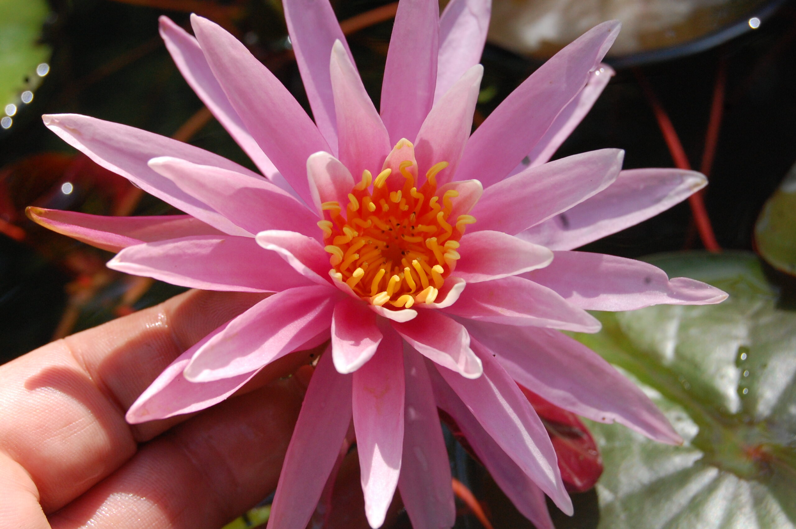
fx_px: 1657
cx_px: 398
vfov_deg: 18.1
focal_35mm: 75
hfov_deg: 27.0
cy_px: 264
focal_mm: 50
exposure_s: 1/500
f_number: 11
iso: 800
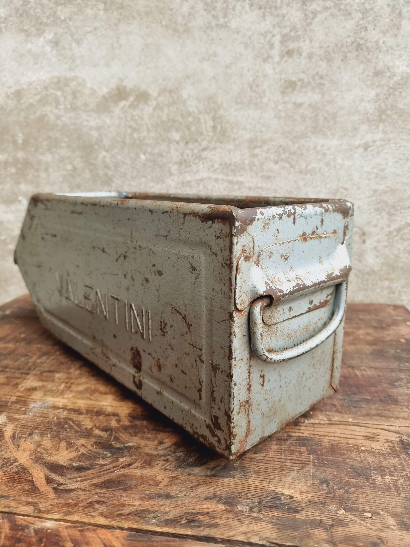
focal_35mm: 24
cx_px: 205
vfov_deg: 71.6
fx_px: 379
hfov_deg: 56.8
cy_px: 274
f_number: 1.8
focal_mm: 6.7
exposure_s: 1/50
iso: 200
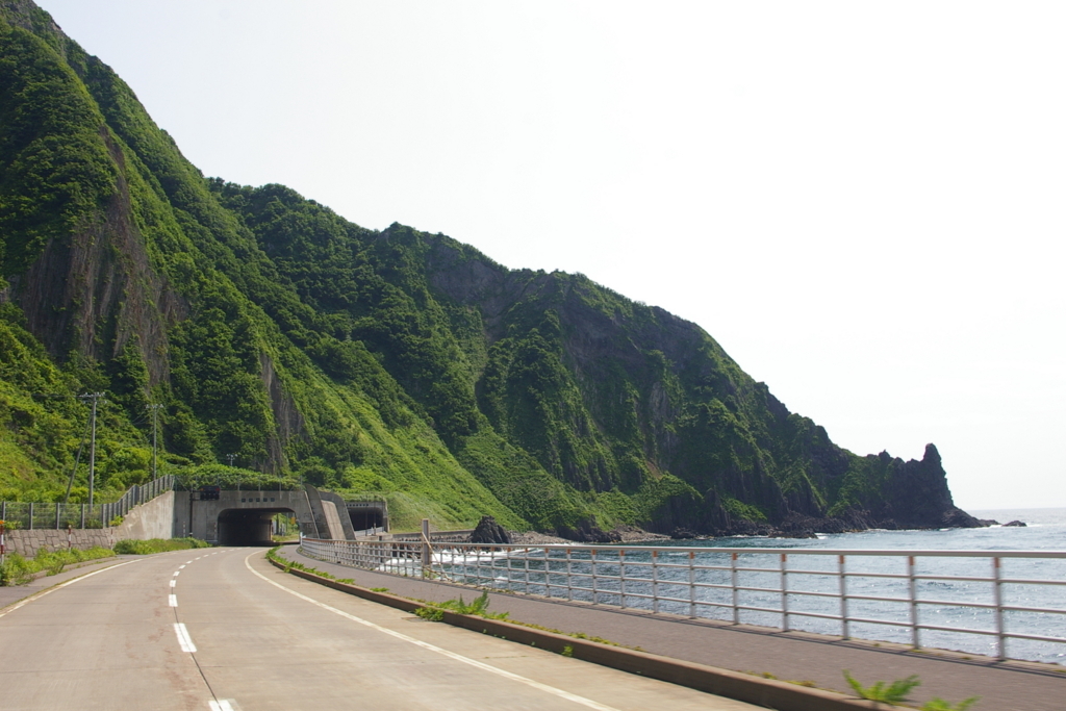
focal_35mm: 36
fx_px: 1066
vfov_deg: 36.9
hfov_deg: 53.1
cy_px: 356
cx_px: 533
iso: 200
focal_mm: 24
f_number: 11
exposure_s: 1/250
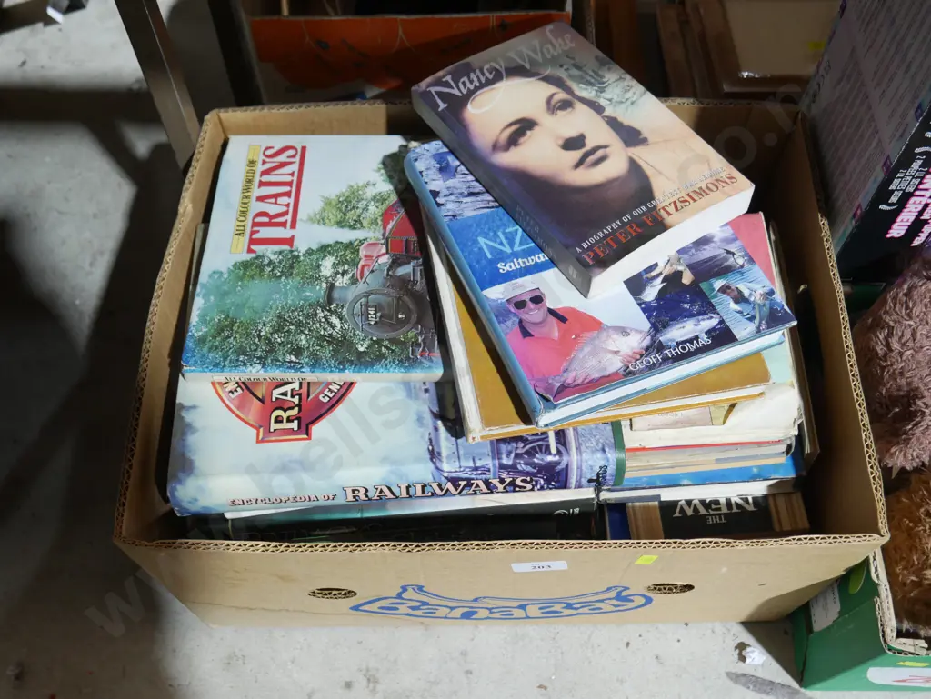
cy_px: 350
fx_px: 915
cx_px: 466
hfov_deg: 53.9
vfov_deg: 41.8
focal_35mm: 34
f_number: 4
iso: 1000
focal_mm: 17
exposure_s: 1/60
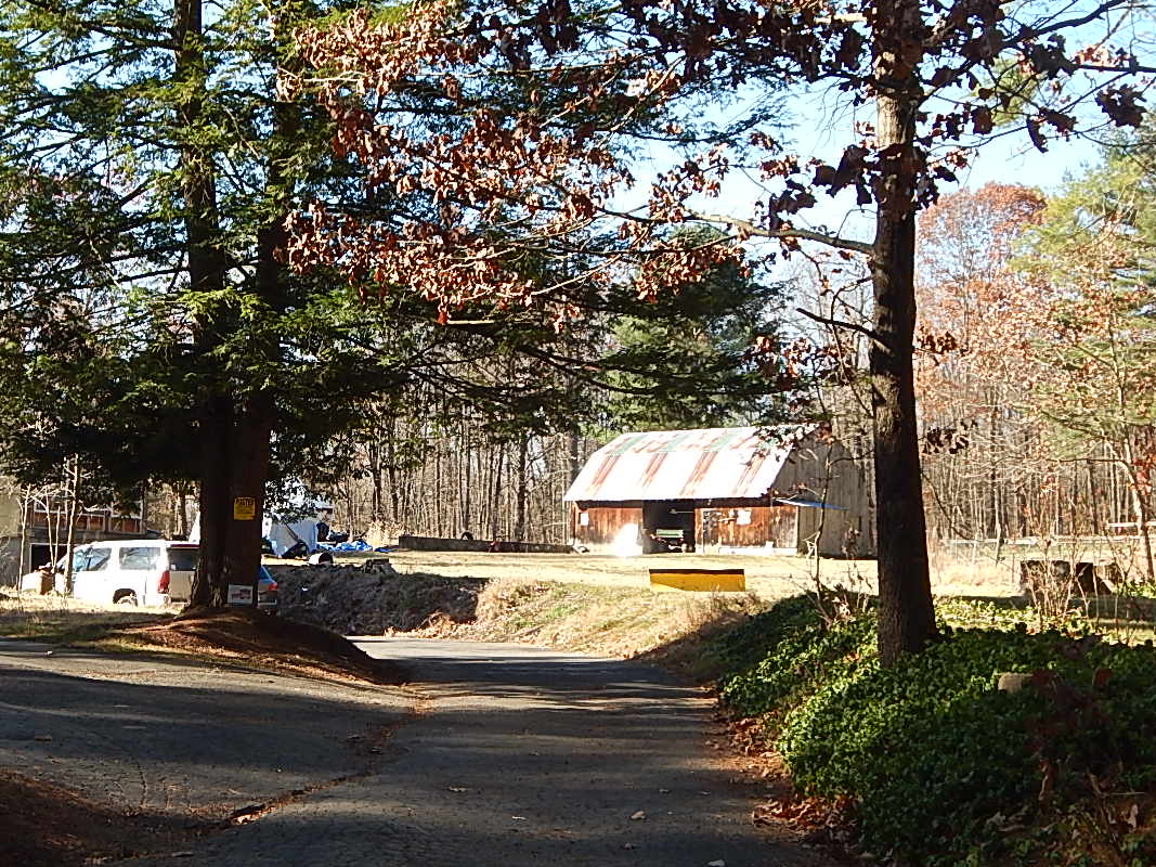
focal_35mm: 57
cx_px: 347
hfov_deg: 33.4
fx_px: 1903
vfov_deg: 25.6
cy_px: 461
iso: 125
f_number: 3.4
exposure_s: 1/250
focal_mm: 6.8
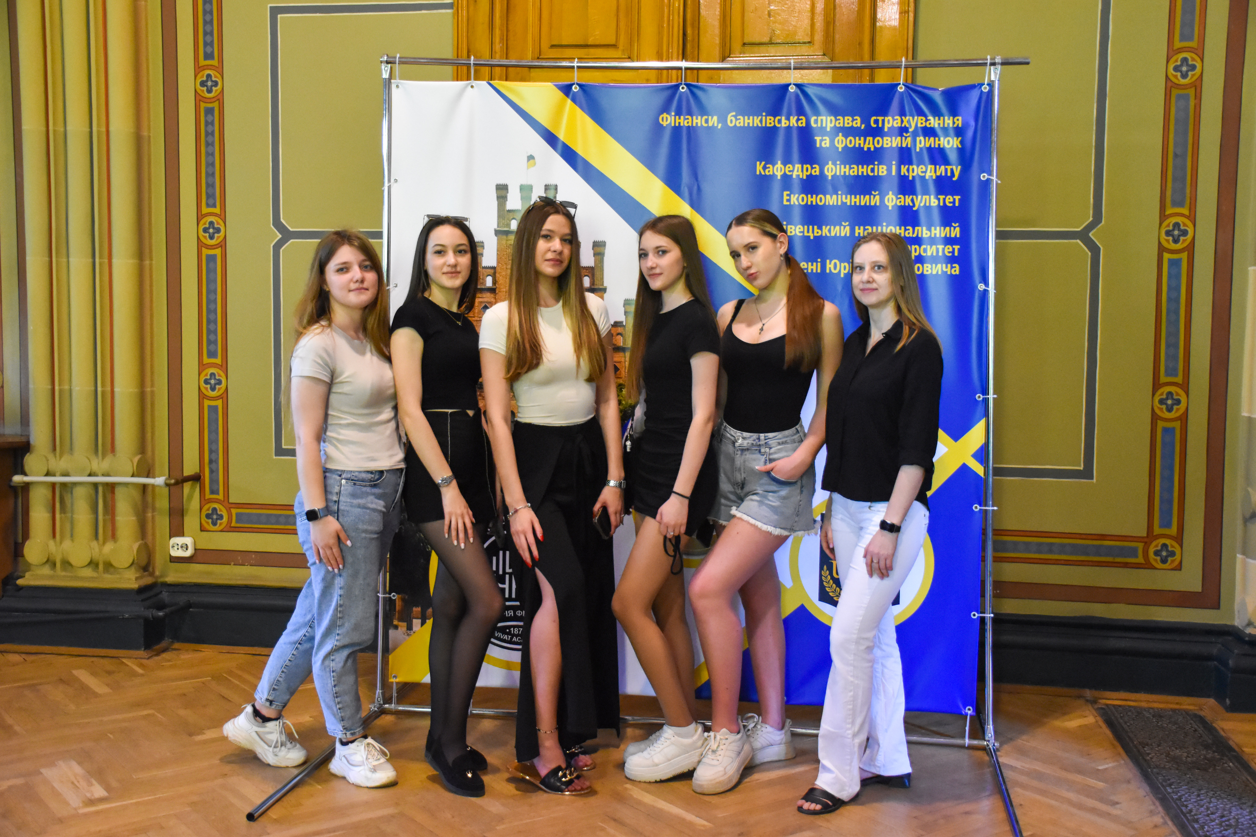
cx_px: 628
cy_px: 418
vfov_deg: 36.9
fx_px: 1256
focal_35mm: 36
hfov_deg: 53.1
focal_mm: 24
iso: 3200
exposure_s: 1/60
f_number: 3.8
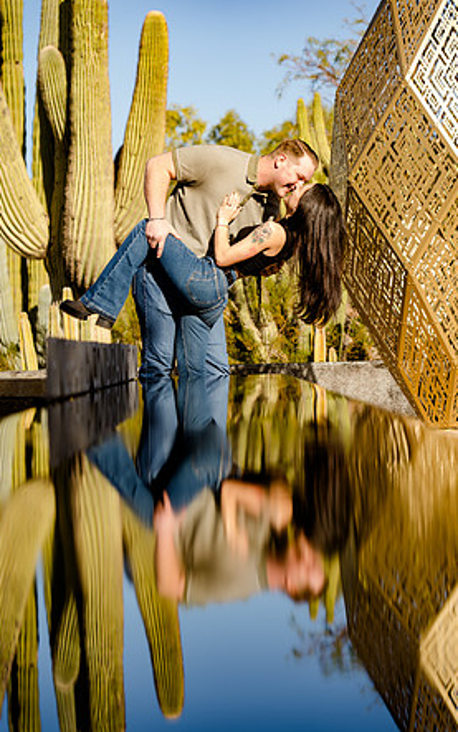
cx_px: 225
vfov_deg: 23.3
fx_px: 1777
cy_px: 365
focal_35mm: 89
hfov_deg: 14.7
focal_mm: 86
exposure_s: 1/320
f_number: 4
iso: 50
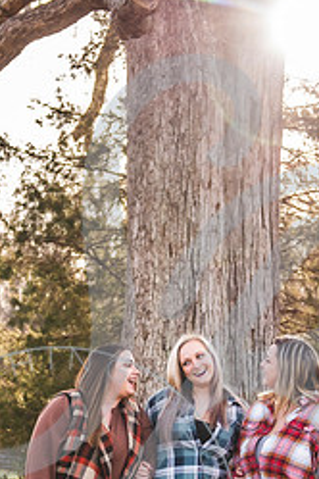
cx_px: 146
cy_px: 379
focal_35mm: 76
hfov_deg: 17.9
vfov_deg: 26.2
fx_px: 1010
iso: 100
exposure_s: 1/320
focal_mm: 42
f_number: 2.8
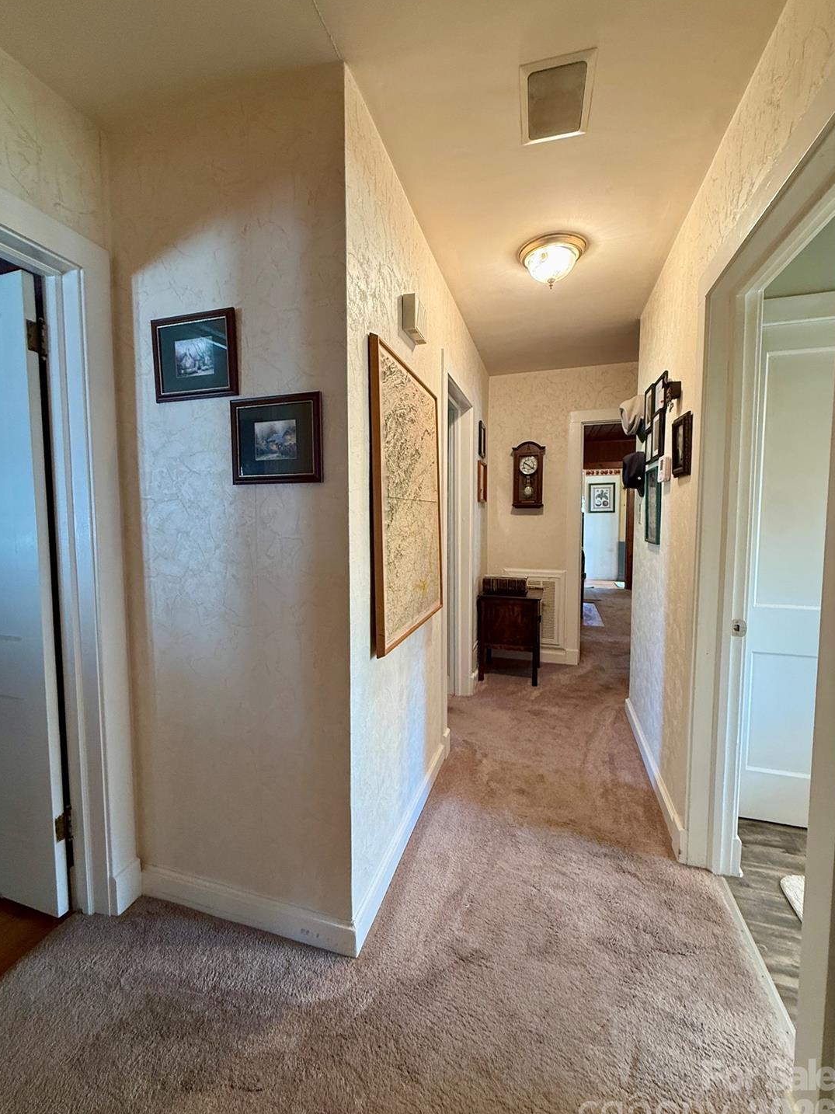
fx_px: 483
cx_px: 394
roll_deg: +0.0
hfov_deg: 81.7
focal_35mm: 15
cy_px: 549
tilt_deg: -3.8
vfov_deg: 98.2
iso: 200
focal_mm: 2.22
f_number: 2.2
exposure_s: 1/60
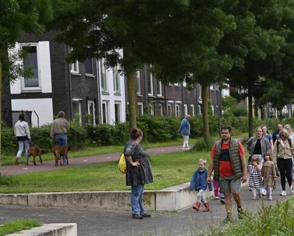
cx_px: 282
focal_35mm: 135
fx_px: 1175
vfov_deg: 11.4
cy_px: 193
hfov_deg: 14.1
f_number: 5
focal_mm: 70
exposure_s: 1/250
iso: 200
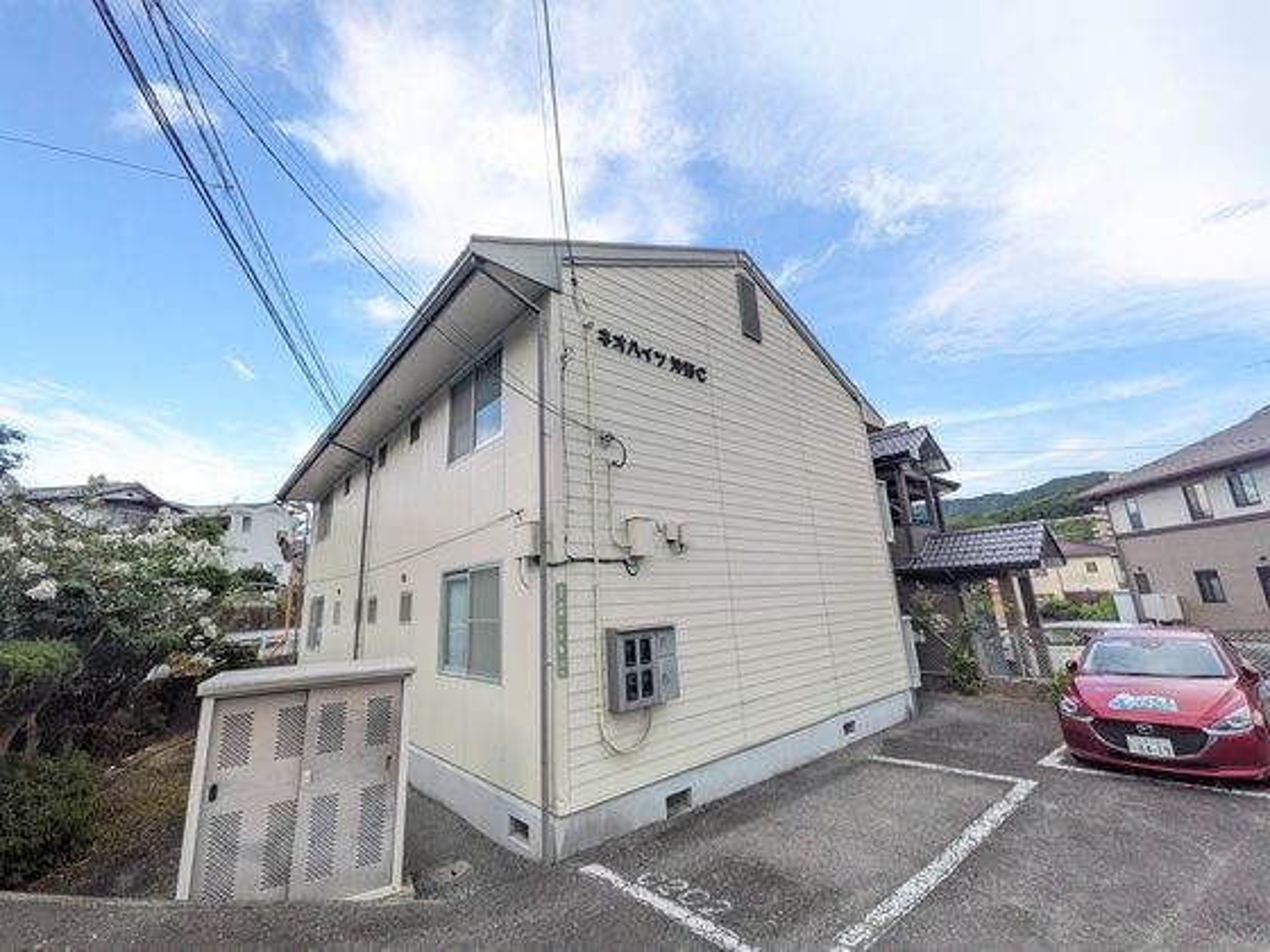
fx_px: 514
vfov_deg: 85.7
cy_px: 476
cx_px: 635
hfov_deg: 102.1
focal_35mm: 14
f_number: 2.2
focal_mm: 1.85
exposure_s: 1/899
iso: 132
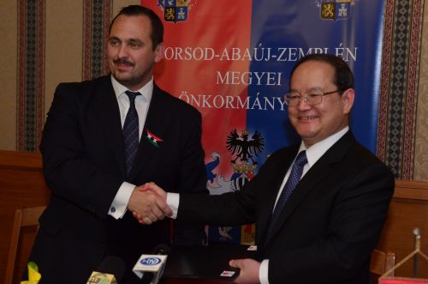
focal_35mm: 60
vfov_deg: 22.5
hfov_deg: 33.5
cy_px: 142
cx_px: 214
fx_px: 712
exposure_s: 1/160
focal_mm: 40
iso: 1000
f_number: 4.5
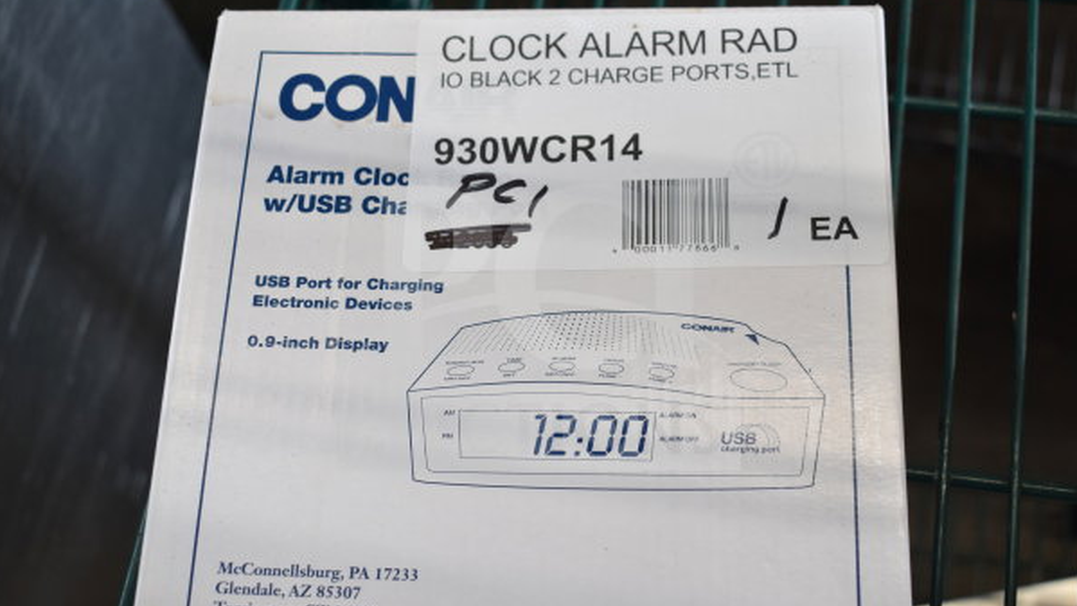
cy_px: 328
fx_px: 1371
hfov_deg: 42.9
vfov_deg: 24.9
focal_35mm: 48
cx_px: 538
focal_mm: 30
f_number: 4.2
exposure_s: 1/50
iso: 560
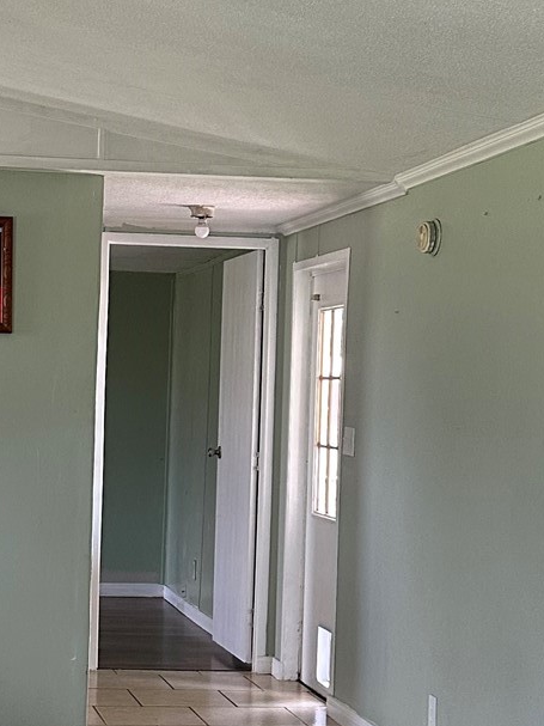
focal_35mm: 81
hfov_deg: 18.0
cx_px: 88
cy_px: 476
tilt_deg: -3.0
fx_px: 1698
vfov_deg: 24.0
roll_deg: -1.5
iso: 250
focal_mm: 6.86
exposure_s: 1/98
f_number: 1.78
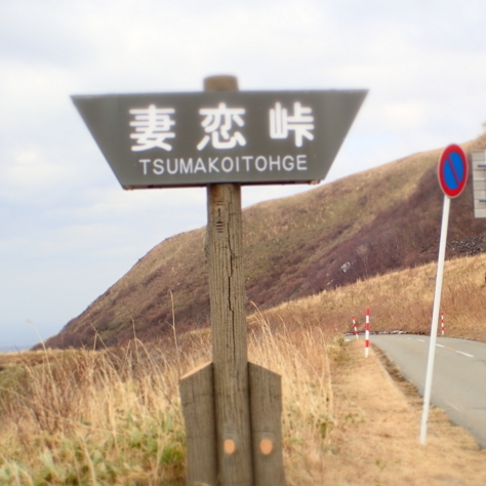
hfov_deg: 21.7
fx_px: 1255
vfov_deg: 21.9
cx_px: 365
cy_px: 288
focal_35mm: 79
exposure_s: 1/320
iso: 100
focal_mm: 9.61
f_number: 4.5
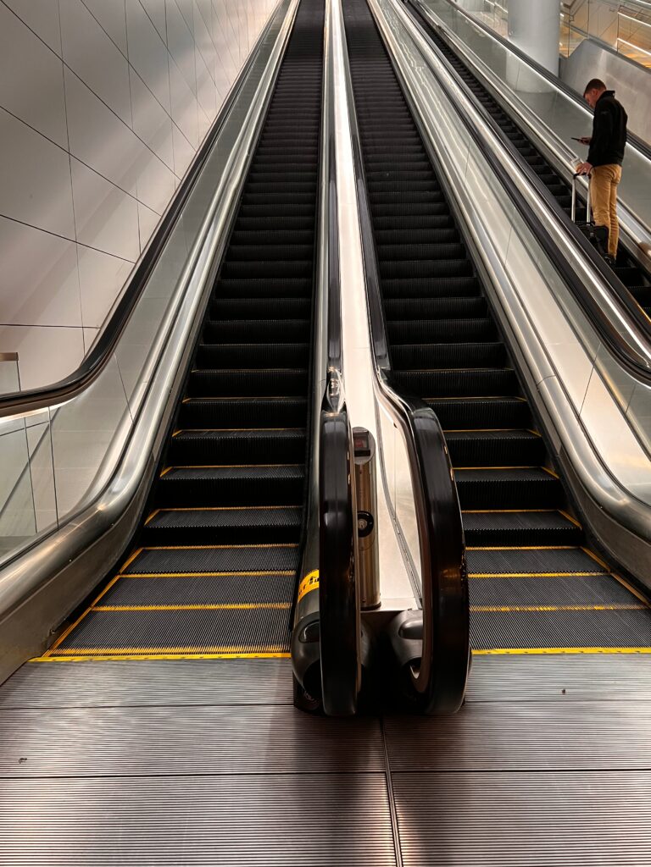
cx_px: 326
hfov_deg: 53.1
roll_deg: +0.8
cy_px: 434
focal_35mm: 26
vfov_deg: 67.3
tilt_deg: -8.3
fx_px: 652
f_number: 1.5
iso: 200
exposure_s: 1/60
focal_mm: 5.7
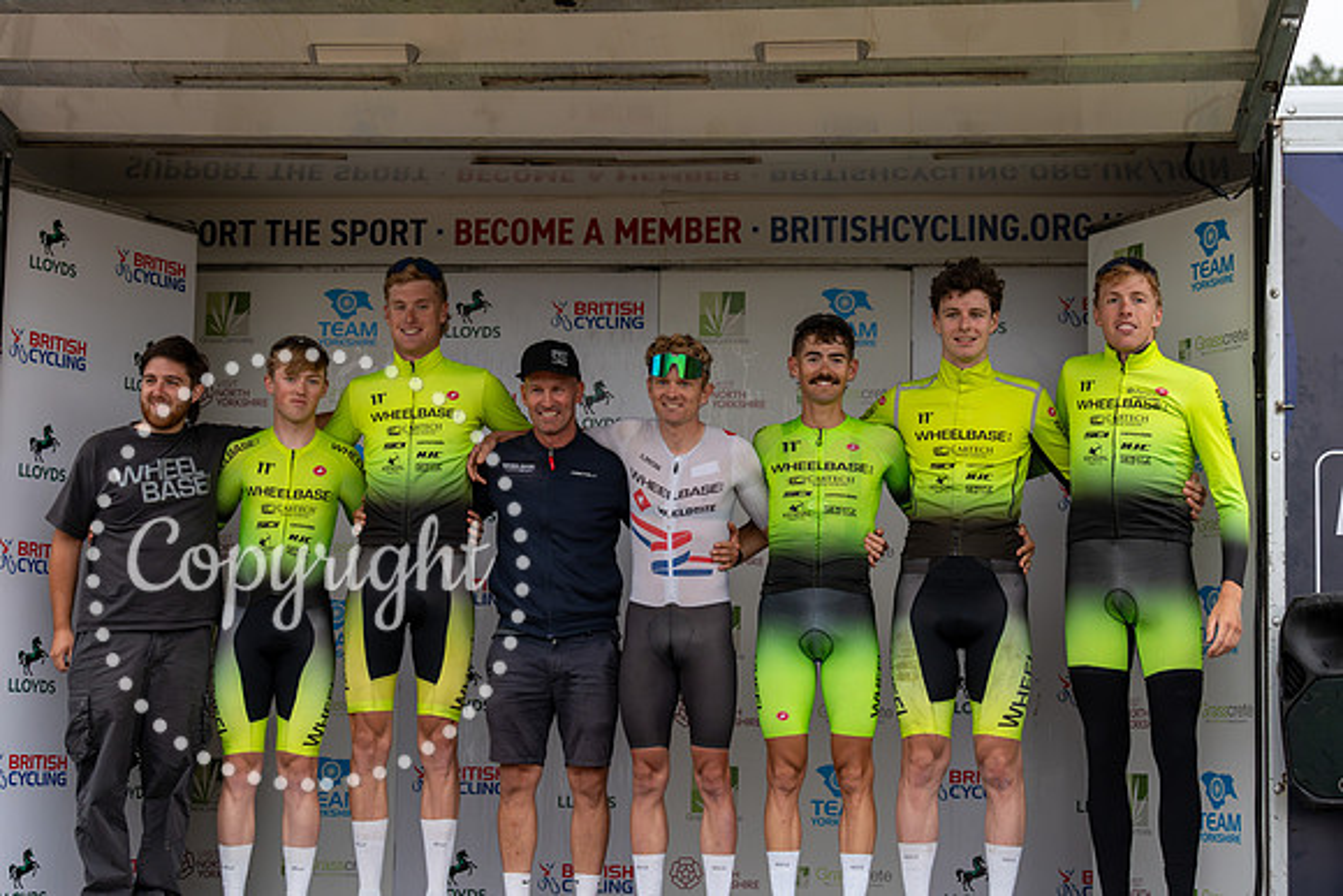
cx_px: 672
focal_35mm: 70
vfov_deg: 19.5
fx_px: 2612
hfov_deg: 28.8
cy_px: 448
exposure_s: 1/1000
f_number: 3.5
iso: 2000
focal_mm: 70
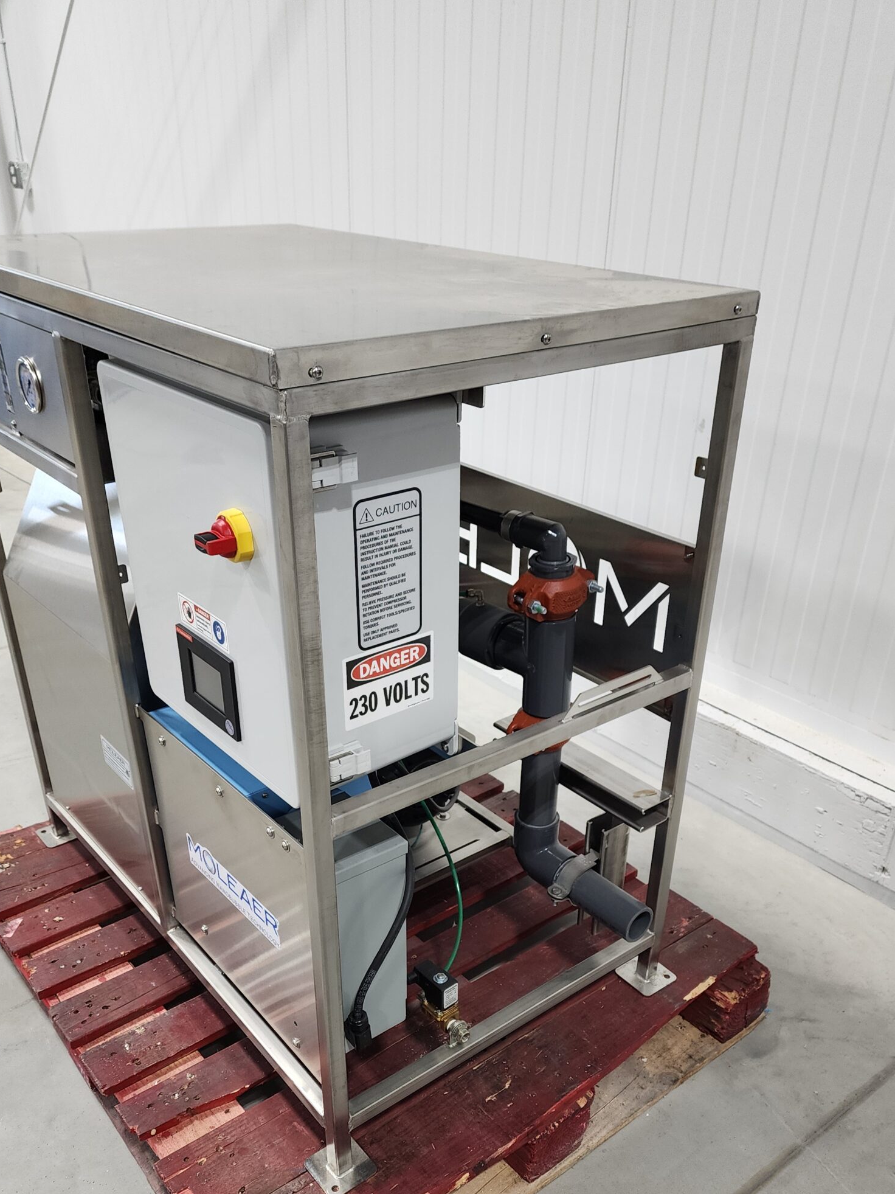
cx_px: 458
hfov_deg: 46.8
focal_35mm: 30
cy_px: 756
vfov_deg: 59.1
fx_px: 1034
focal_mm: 6.4
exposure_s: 1/120
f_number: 1.8
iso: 200
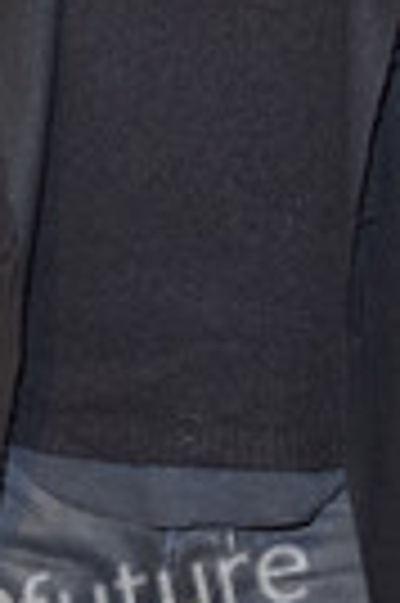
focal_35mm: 143
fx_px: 2389
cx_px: 225
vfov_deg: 14.1
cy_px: -22
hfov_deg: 9.6
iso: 640
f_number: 5.6
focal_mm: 48
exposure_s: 1/125
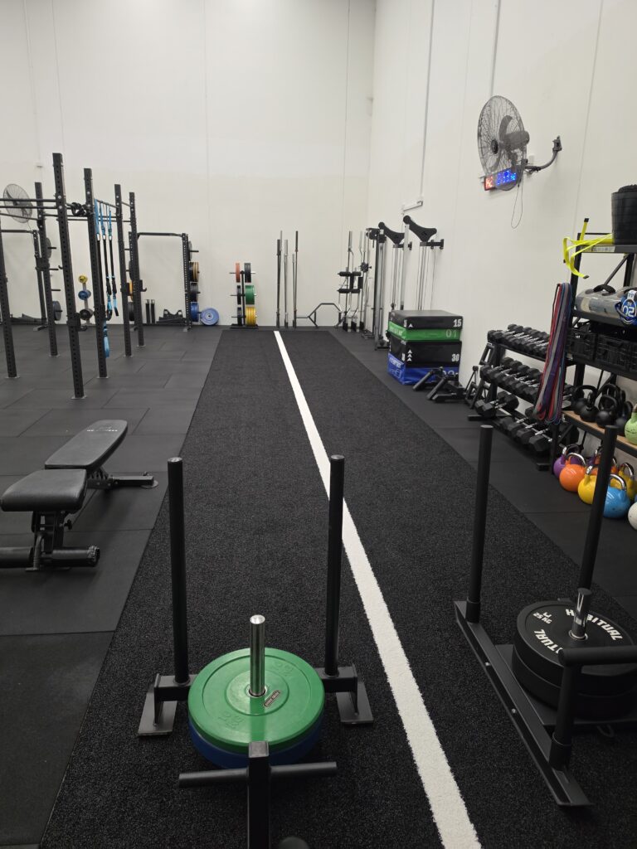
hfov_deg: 58.9
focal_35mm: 23
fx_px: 564
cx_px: 318
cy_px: 424
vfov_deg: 73.9
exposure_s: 1/100
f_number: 1.4
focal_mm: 6.5
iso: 320
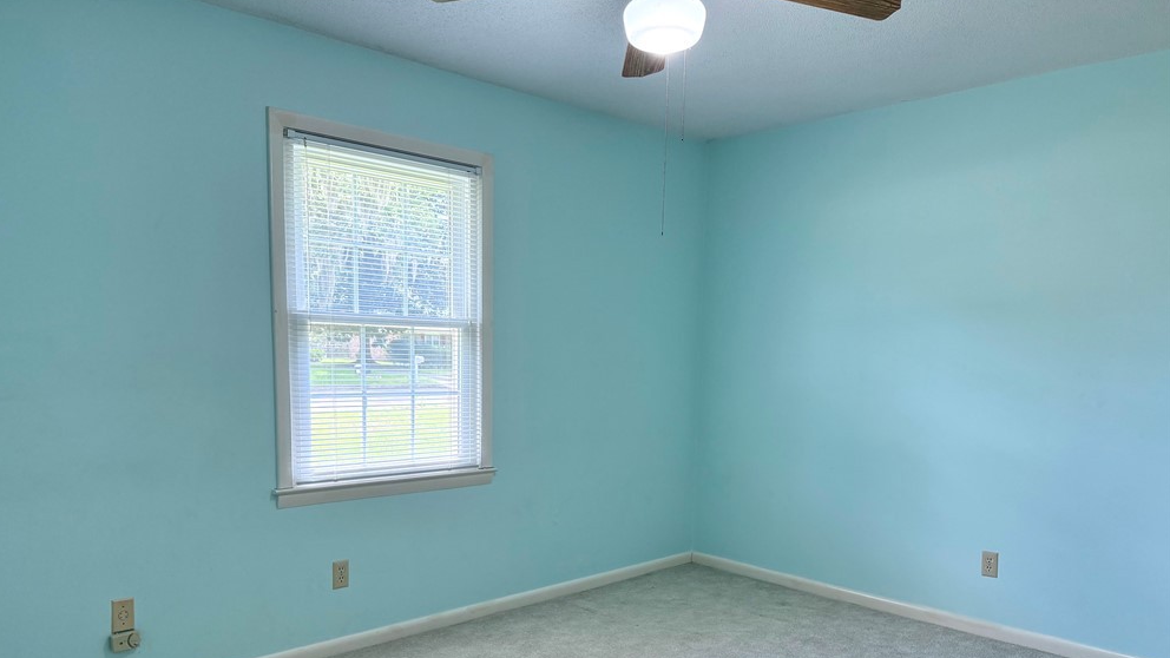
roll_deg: -1.6
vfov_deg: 42.2
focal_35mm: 27
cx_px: 571
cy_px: 446
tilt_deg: -6.3
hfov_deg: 69.8
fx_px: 838
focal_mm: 6.76
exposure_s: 1/190
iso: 200
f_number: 1.78
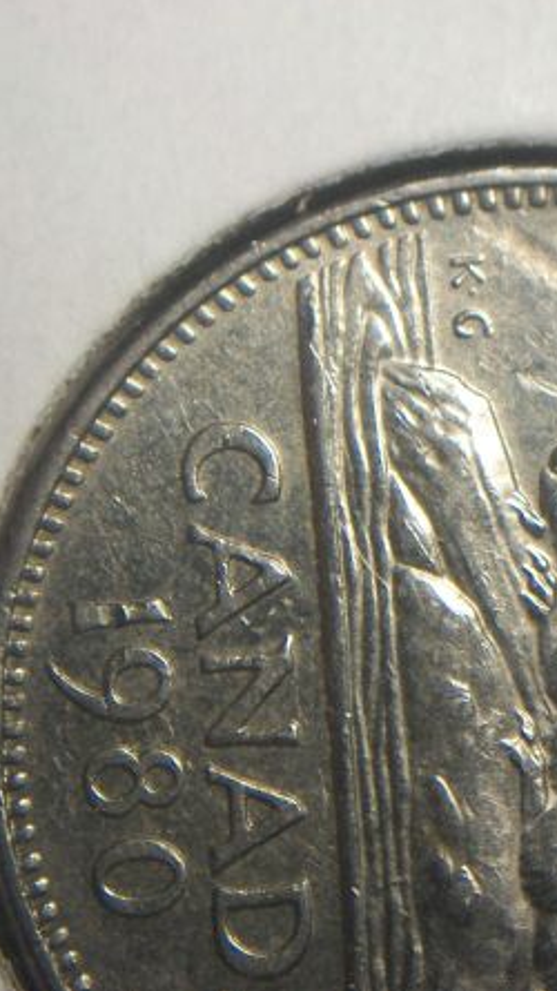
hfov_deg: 8.5
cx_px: 595
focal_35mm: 141
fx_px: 3706
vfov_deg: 15.2
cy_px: 492
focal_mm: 17.1
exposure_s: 1/125
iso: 258
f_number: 5.2
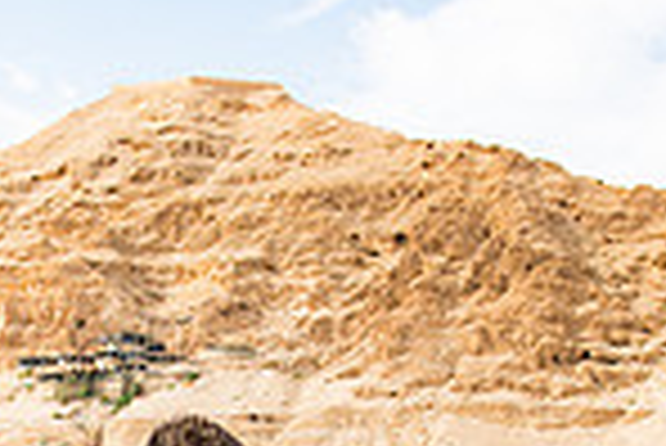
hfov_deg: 21.6
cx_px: 220
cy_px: 755
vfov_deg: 13.4
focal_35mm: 94
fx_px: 1741
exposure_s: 1/2500
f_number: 2.8
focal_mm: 24
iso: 200
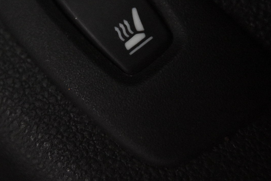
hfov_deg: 10.8
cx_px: 117
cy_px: 38
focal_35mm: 190
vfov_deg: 7.2
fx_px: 1430
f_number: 4
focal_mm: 70
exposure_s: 1/125
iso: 8000
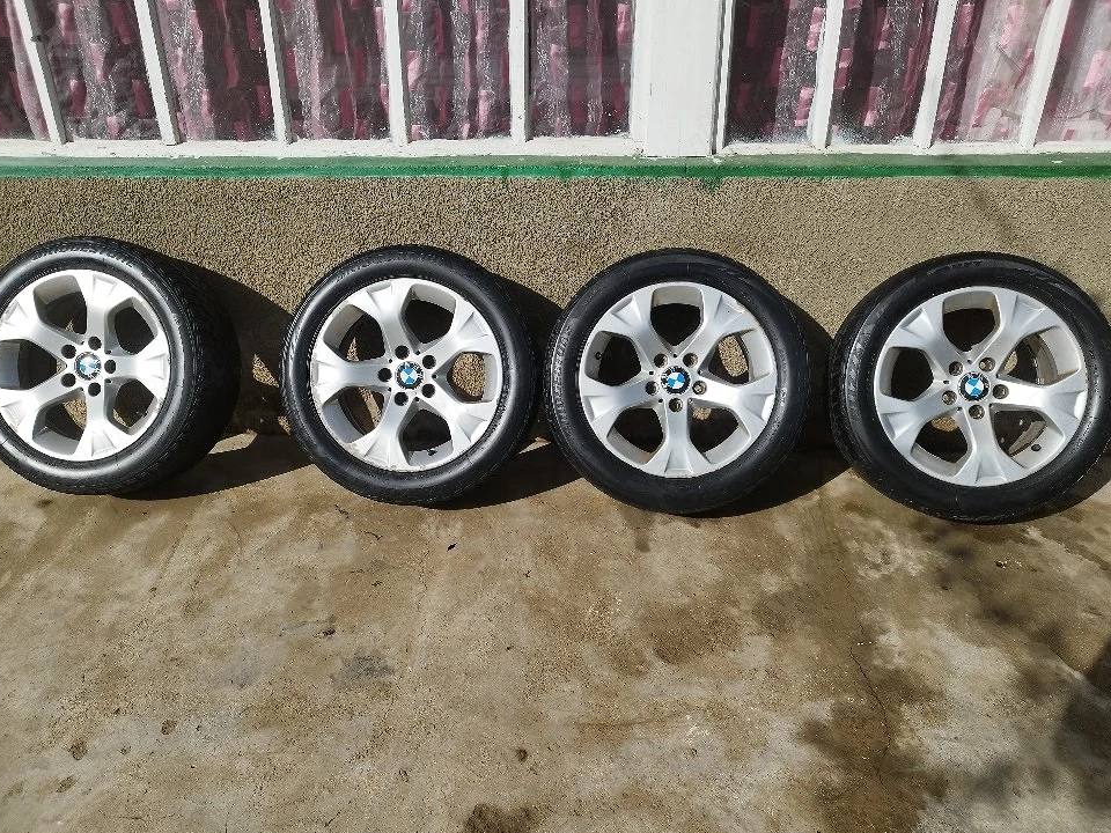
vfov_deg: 54.9
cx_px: 543
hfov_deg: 69.4
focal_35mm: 25
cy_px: 414
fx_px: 802
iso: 50
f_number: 1.89
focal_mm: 5.89
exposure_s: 1/2000
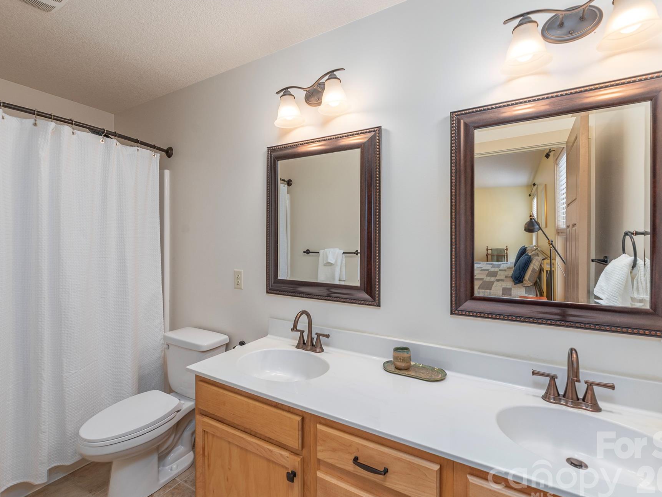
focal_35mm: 16
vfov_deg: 78.1
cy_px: 244
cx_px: 326
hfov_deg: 94.5
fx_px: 306
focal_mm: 14
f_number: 7.1
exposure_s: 1/200
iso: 320
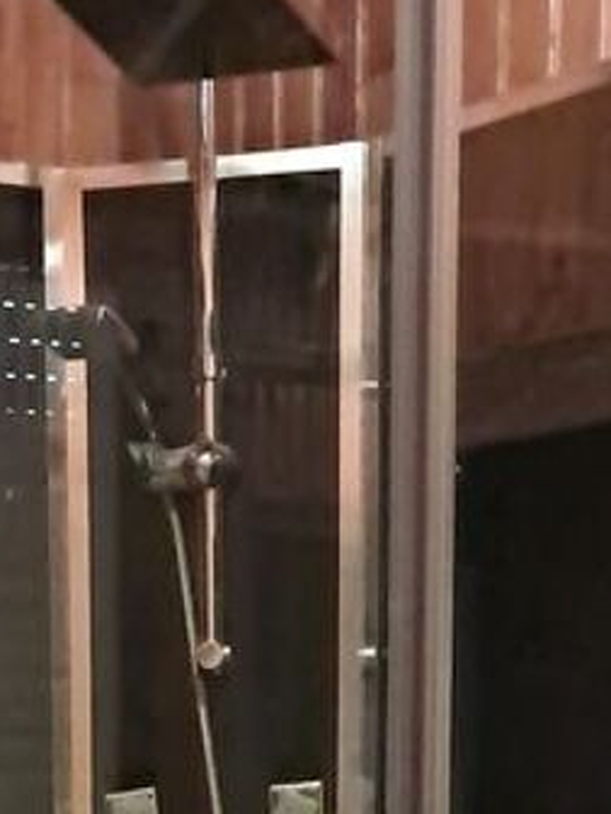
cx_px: -155
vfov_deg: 16.3
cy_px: 1324
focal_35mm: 107
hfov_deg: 13.4
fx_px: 2518
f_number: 1.8
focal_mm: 4
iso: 1000
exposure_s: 1/25
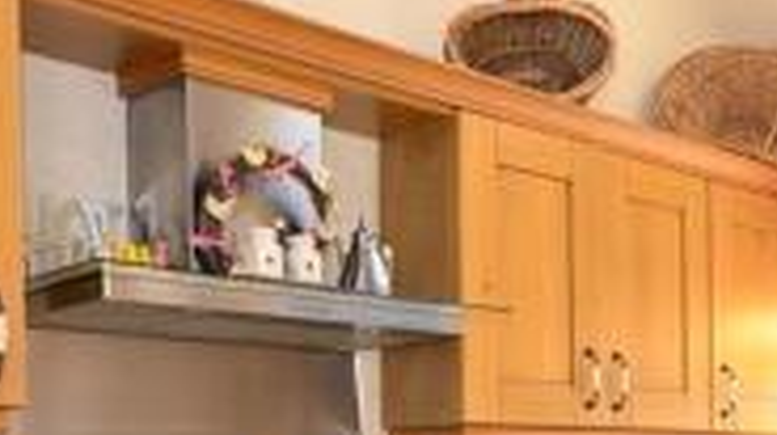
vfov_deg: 20.5
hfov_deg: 35.4
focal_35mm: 56
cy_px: 469
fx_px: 1152
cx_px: 676
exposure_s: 1/4
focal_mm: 10
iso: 200
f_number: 11
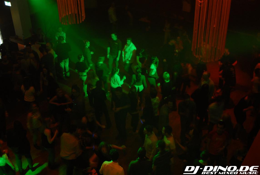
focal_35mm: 48
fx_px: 347
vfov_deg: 28.2
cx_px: 130
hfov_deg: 41.0
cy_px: 88
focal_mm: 32
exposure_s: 1/6
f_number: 5.6
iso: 400
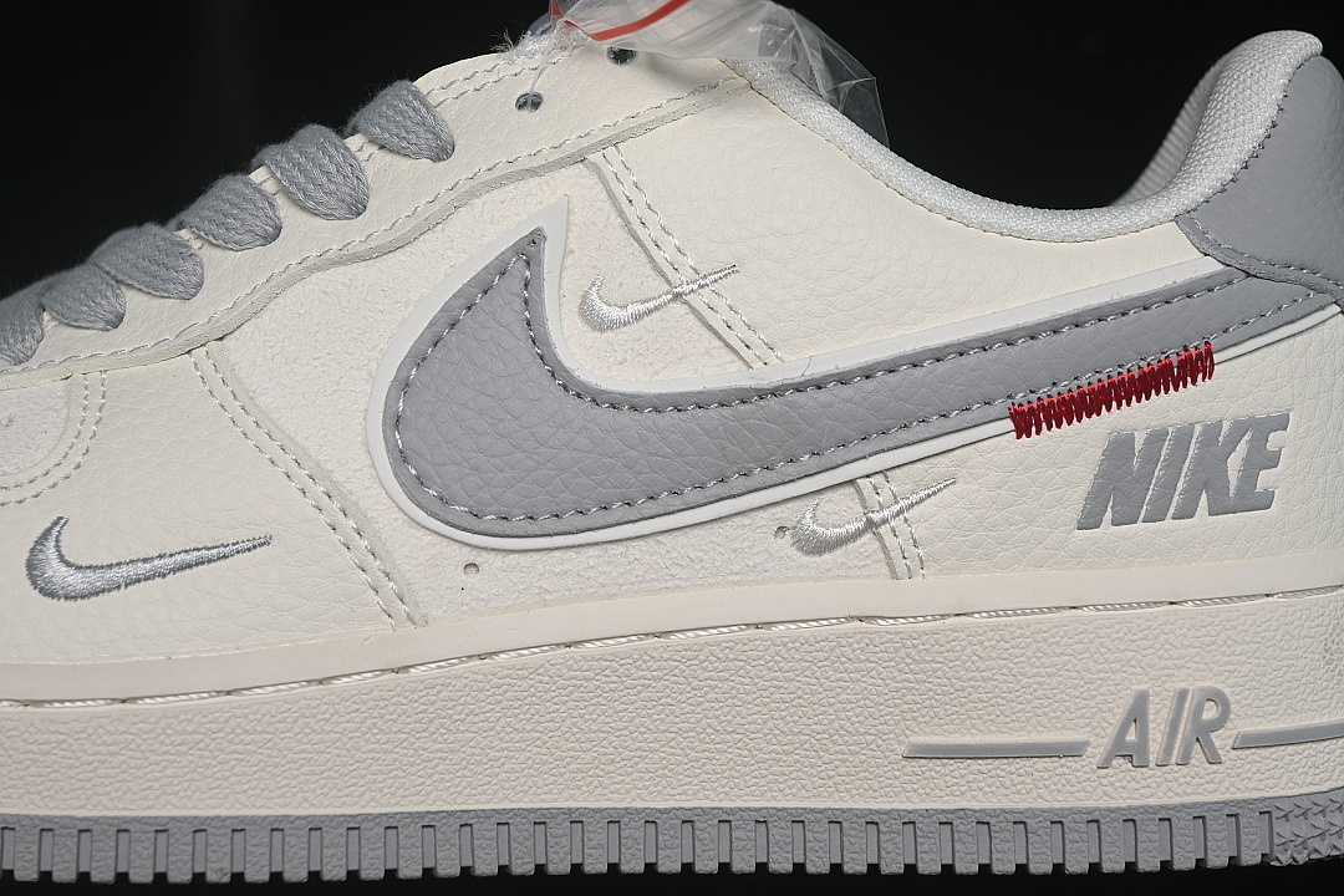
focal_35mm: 75
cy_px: 448
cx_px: 672
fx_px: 2800
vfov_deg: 18.2
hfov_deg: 27.0
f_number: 7.1
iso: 160
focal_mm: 50
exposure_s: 1/80
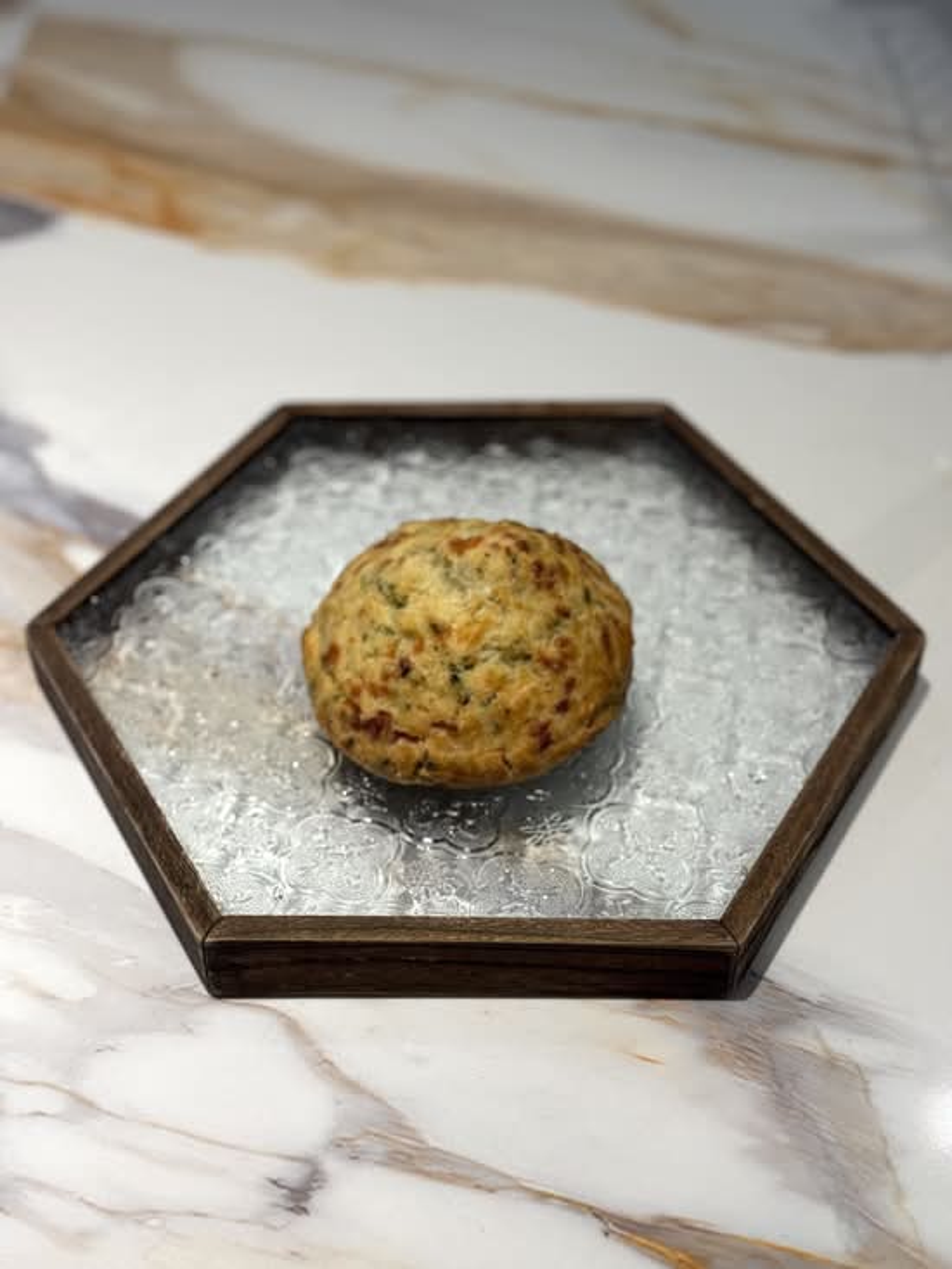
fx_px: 1760
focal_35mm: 48
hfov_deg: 30.3
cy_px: 634
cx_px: 476
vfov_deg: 39.7
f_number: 1.78
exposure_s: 1/120
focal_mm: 6.76
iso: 64
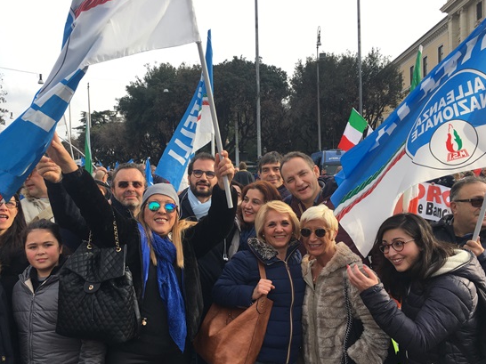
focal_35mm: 34
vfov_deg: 41.6
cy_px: 211
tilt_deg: -3.1
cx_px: 212
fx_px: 477
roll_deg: +1.0
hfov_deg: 53.8
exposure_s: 1/472
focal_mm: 4.15
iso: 25
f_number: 2.2
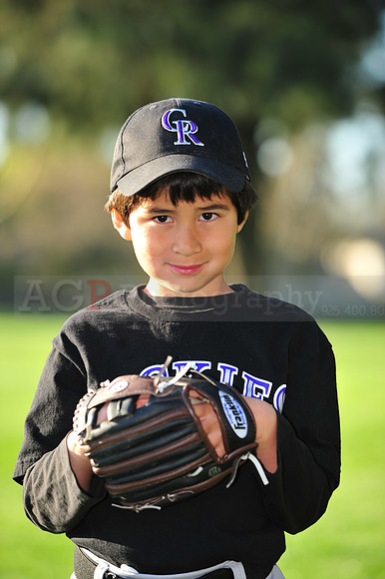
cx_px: 192
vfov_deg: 12.5
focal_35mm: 165
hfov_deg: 8.3
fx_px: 2650
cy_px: 290
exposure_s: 1/400
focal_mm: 165
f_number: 4.5
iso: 200
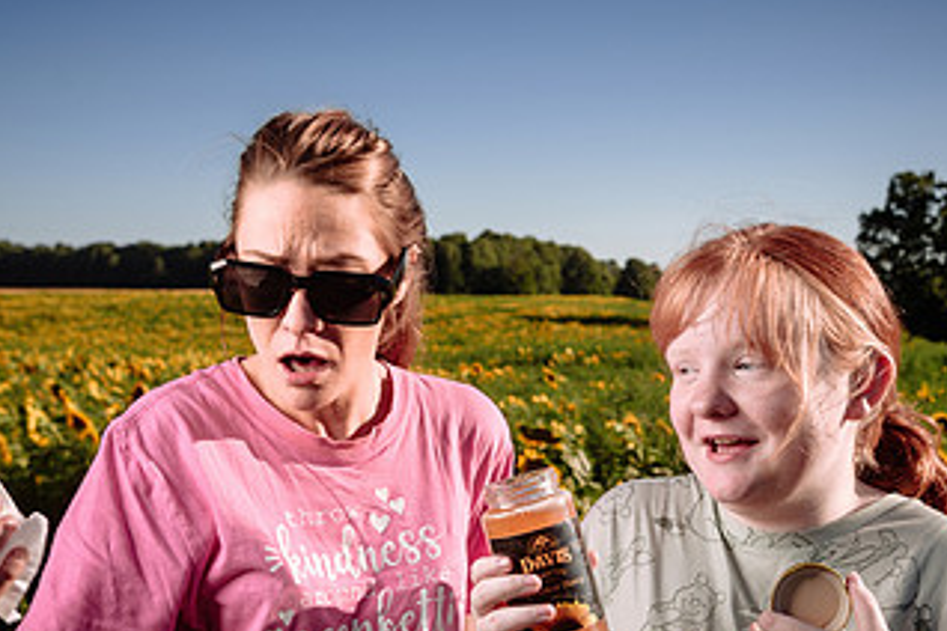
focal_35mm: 61
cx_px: 593
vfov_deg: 22.1
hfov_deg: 32.7
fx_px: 1605
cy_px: 447
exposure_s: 1/250
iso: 64
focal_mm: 30
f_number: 6.3
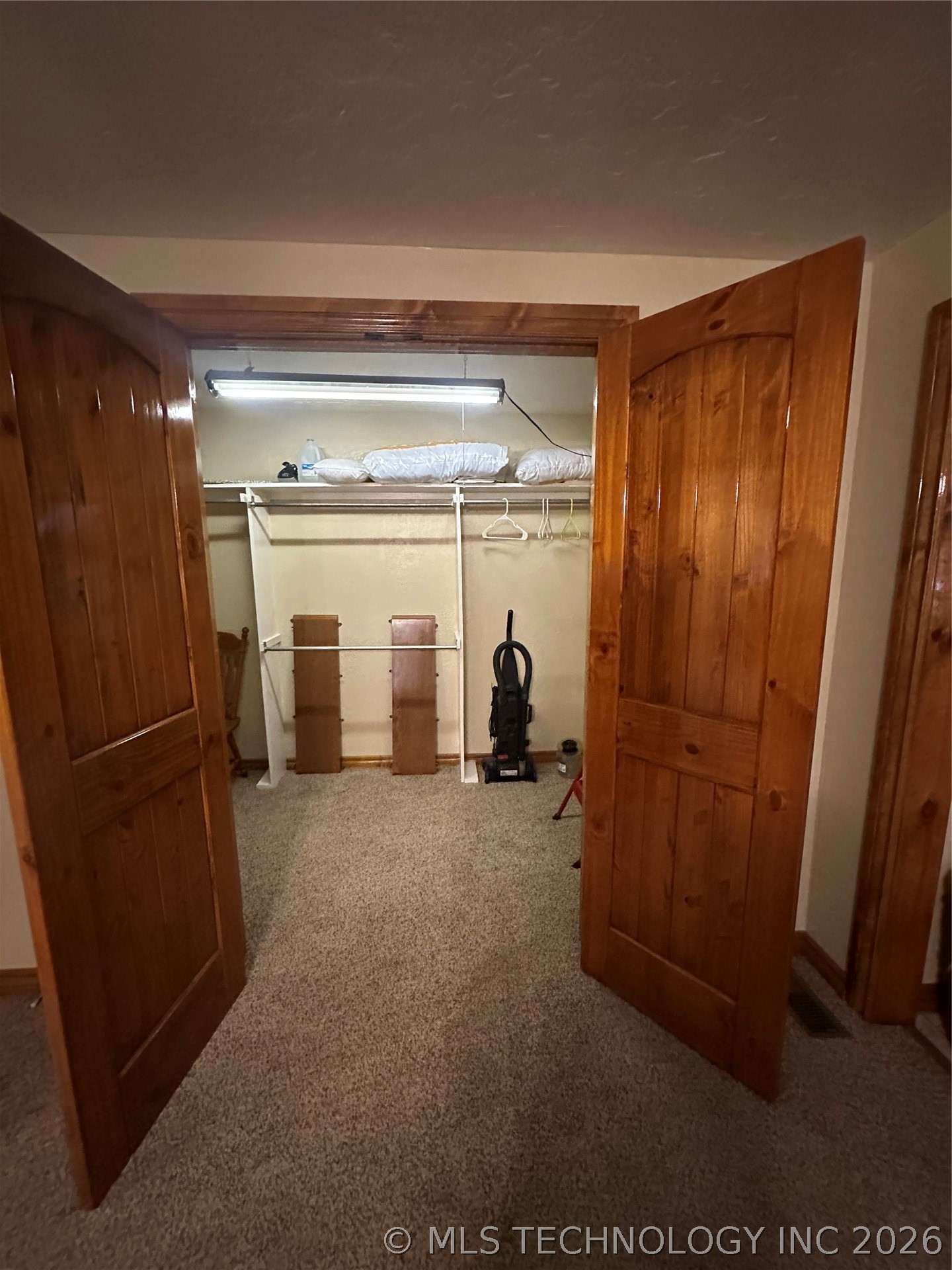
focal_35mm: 14
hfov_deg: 85.7
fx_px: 513
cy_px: 635
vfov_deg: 102.1
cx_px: 476
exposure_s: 1/60
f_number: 2.2
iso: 1000
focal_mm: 2.22
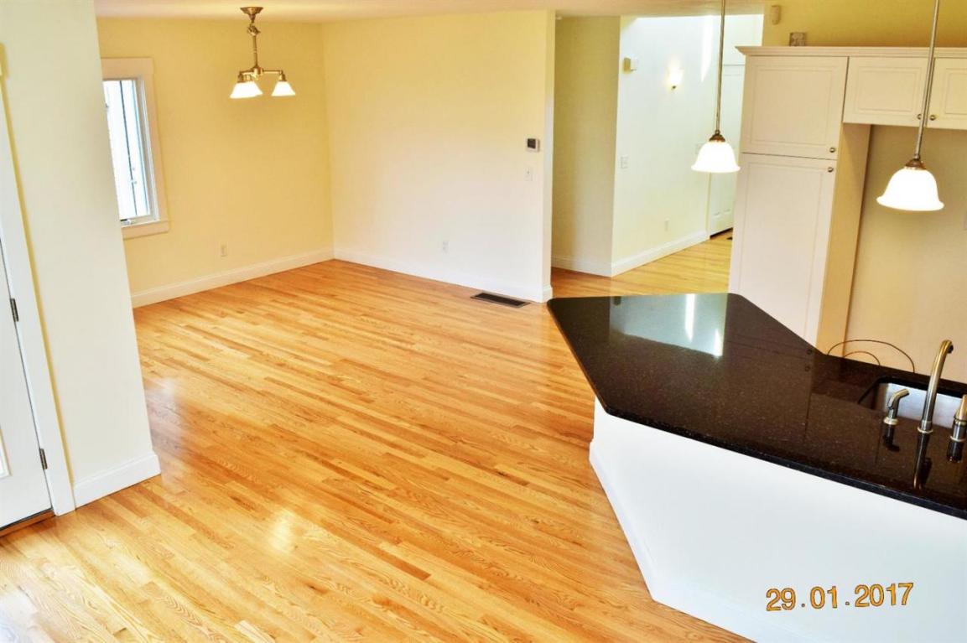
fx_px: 725
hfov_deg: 67.4
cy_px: 322
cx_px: 484
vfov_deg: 47.9
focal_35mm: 27
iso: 400
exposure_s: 1/160
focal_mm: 18
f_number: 6.3
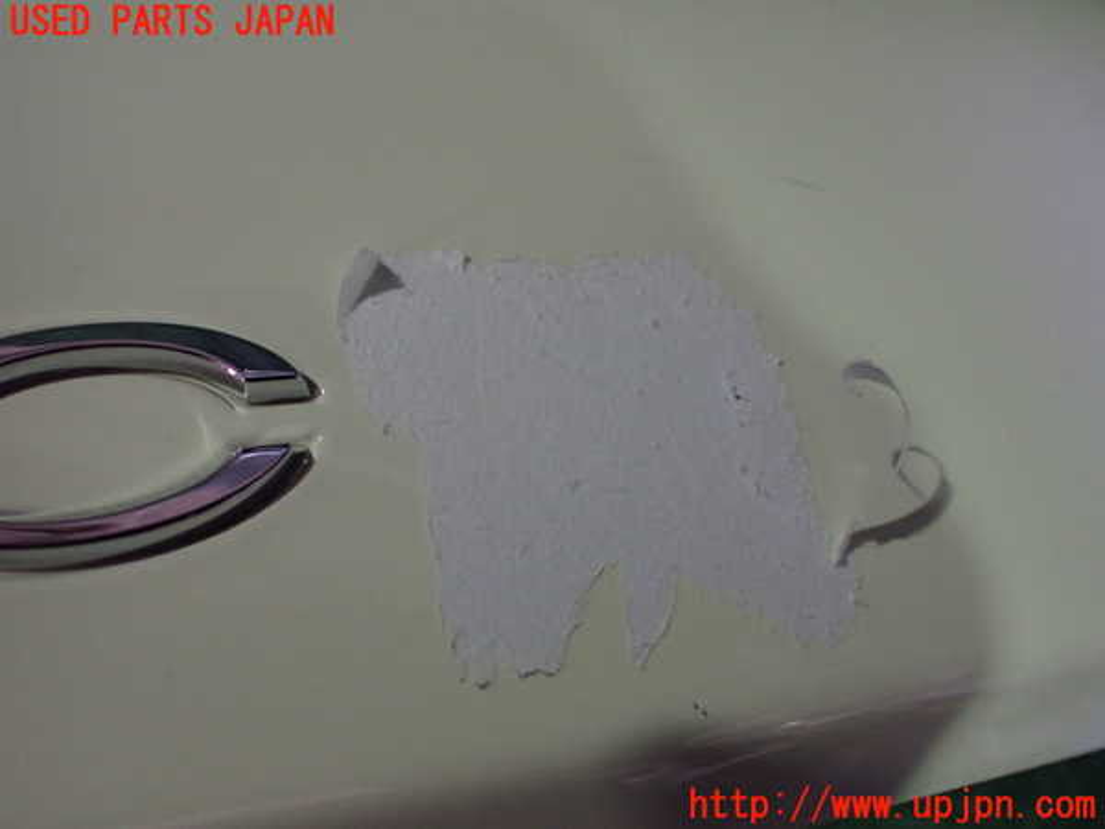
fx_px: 958
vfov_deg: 46.8
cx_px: 552
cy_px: 414
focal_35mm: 30
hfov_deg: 60.0
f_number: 2.3
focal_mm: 5.4
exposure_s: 1/125
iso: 800
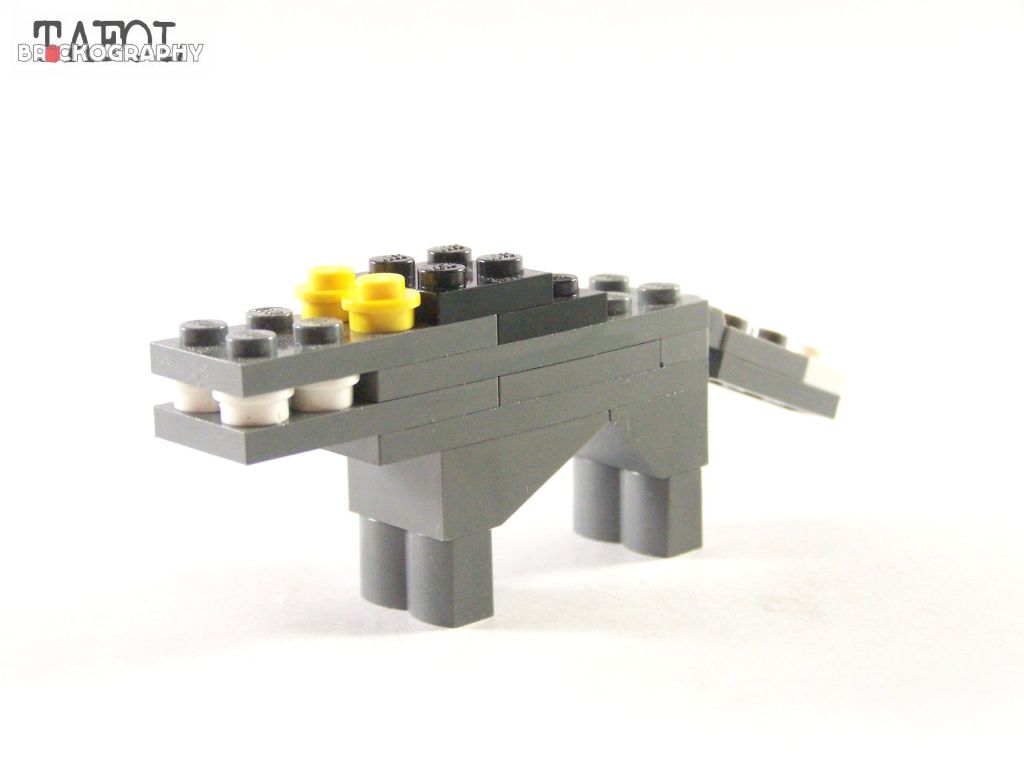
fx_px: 2041
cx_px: 512
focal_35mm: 69
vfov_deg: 21.3
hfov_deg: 28.2
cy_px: 384
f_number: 3.2
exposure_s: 1/60
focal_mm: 11.5
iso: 400
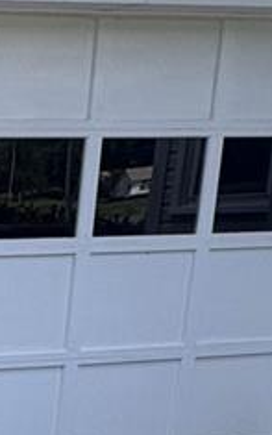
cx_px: -514
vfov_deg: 20.5
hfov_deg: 10.3
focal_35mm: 97
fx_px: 1150
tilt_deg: -15.7
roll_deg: +2.2
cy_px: 474
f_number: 2.2
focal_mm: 2.22
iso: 40
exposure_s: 1/485
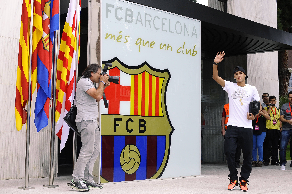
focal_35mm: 50
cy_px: 97
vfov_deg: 27.0
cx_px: 146
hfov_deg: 39.6
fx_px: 405
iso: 800
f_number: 9
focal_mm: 50
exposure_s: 1/500
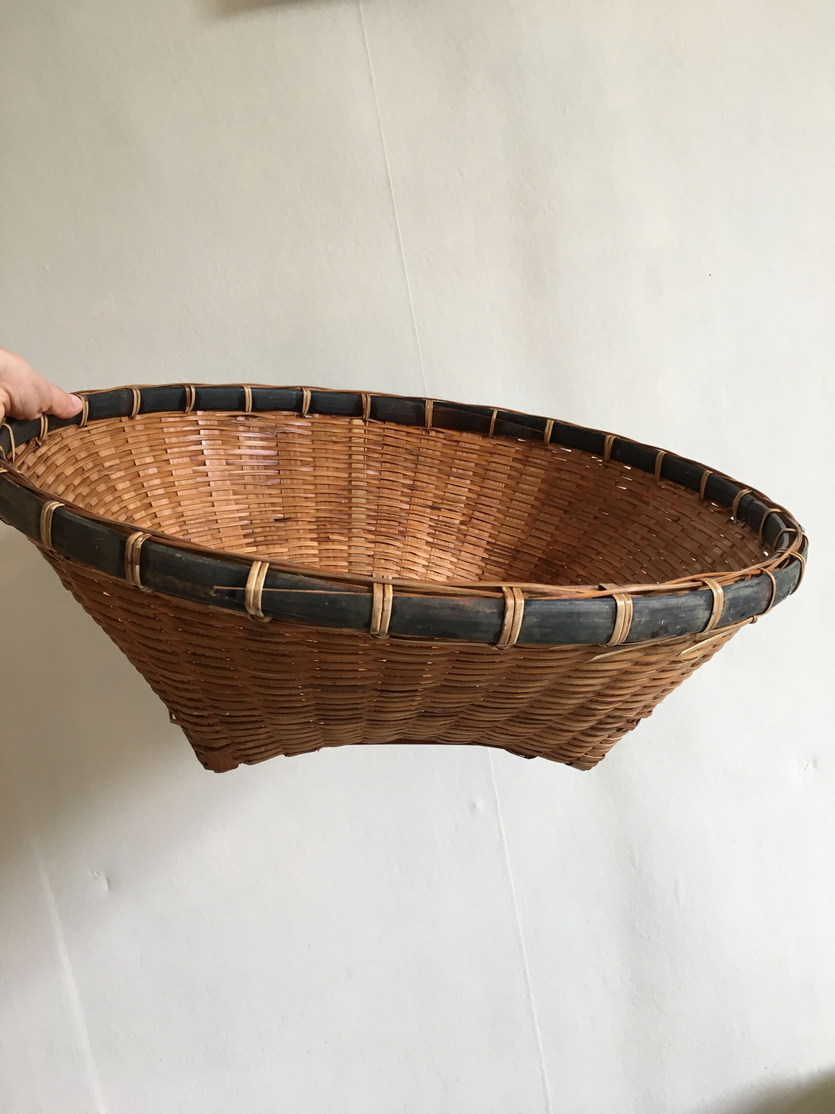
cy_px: 557
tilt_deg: -9.4
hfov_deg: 48.2
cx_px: 418
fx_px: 933
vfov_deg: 61.7
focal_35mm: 29
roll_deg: +9.3
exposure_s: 1/30
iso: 64
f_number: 2.2
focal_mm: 4.15
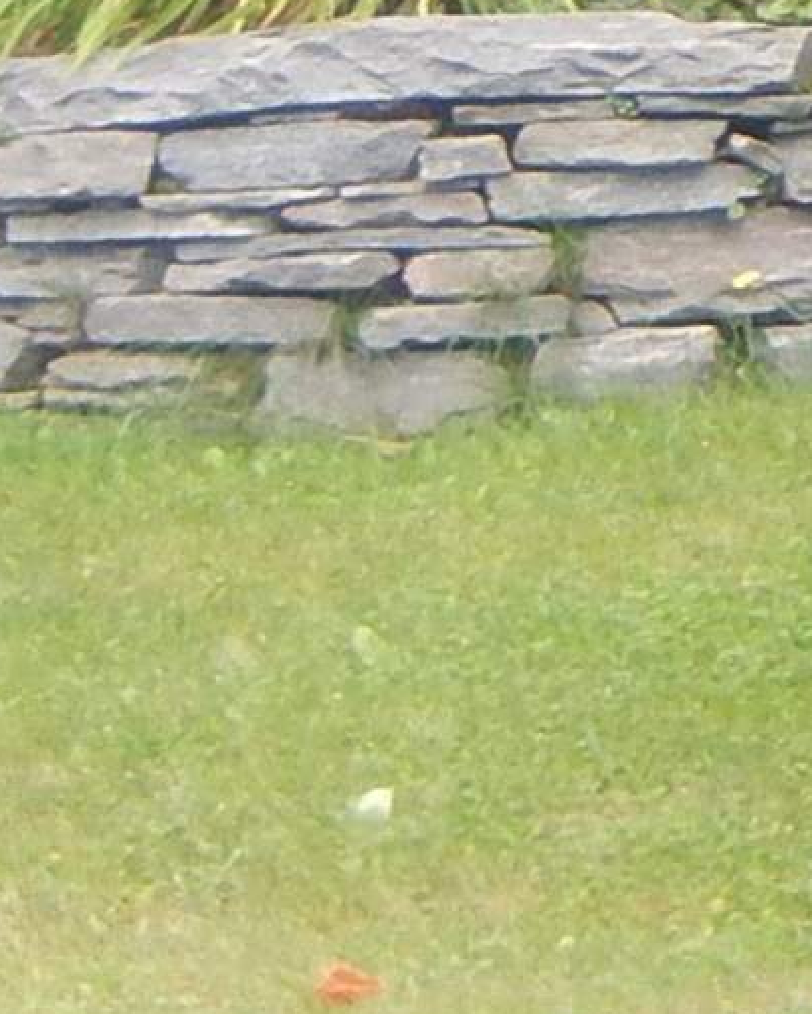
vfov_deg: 3.1
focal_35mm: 627
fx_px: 18824
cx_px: 2737
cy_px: -1287
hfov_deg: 2.4
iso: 125
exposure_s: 1/40
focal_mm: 18.9
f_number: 5.3
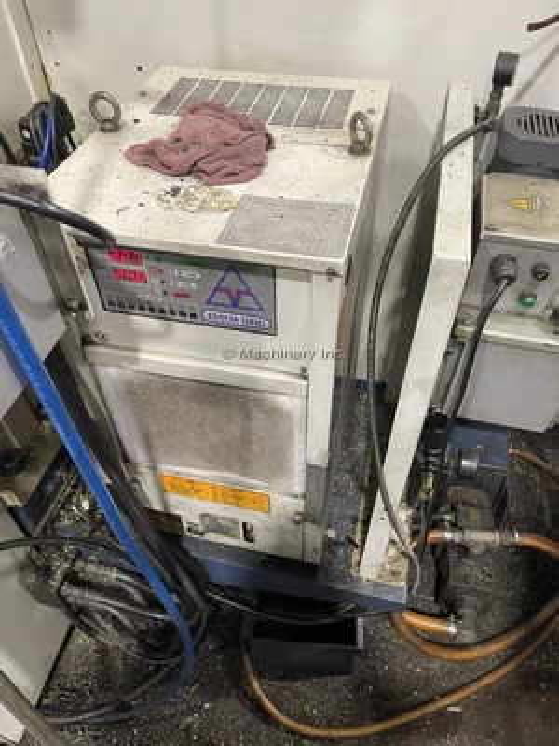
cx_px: 280
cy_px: 373
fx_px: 538
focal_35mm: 25
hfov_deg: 54.9
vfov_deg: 69.4
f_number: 1.6
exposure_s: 1/60
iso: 125
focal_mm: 5.1
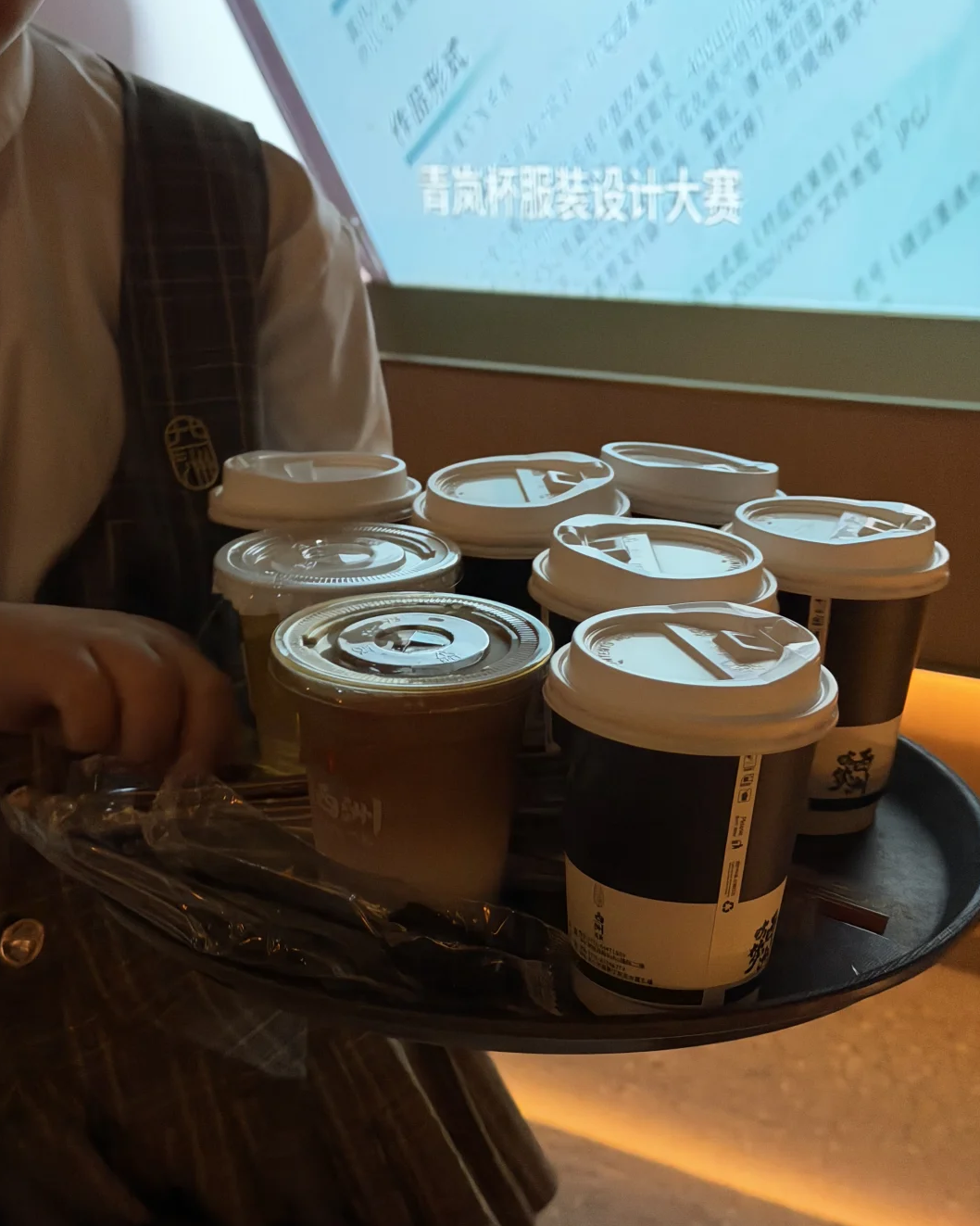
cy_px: 607
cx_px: 484
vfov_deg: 36.7
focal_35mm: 51
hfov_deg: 29.7
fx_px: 1849
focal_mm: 6.76
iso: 640
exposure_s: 1/30
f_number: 1.78
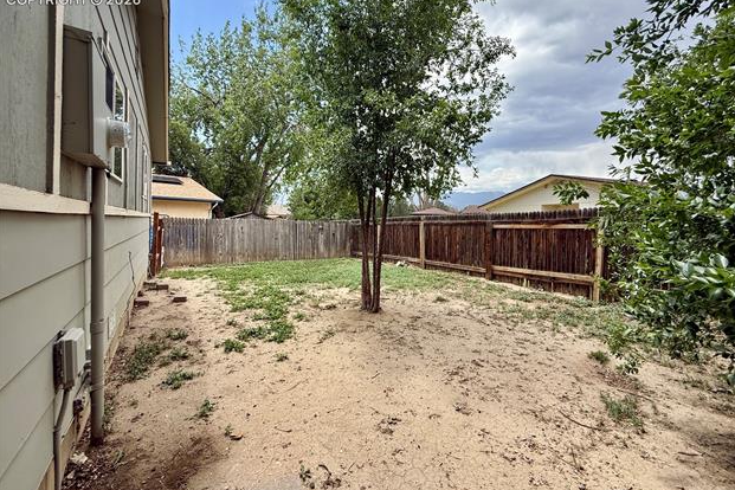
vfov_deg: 77.1
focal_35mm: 15
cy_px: 223
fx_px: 306
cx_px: 376
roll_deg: -1.7
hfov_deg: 100.4
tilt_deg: +0.5
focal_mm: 2.22
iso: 64
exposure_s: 1/779
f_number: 2.2
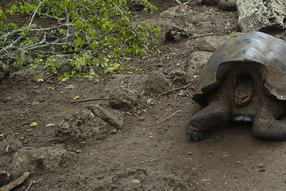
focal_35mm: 66
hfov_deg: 28.4
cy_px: -4
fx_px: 524
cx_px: 295
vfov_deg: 19.9
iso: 125
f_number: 4
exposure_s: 1/125
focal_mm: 11.45
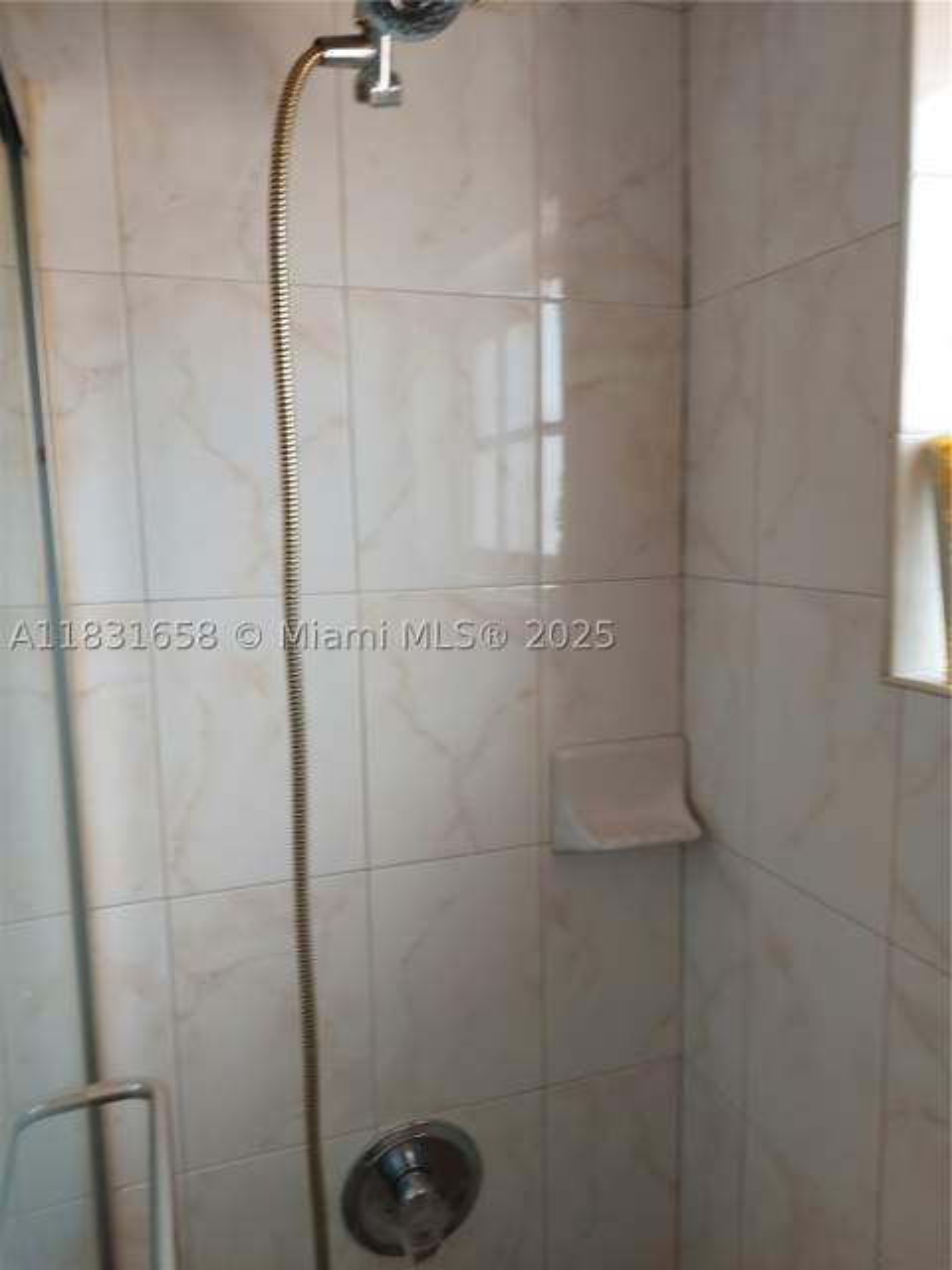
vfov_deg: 71.6
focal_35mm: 24
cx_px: 476
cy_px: 635
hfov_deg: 56.8
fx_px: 880
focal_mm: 5.23
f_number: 1.8
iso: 125
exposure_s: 1/60
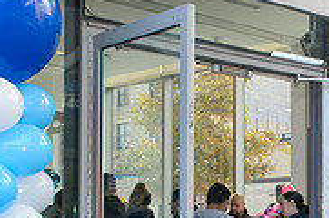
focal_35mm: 77
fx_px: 702
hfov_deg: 25.2
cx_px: 322
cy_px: 211
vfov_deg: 17.3
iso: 400
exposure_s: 1/125
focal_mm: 24
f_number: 4
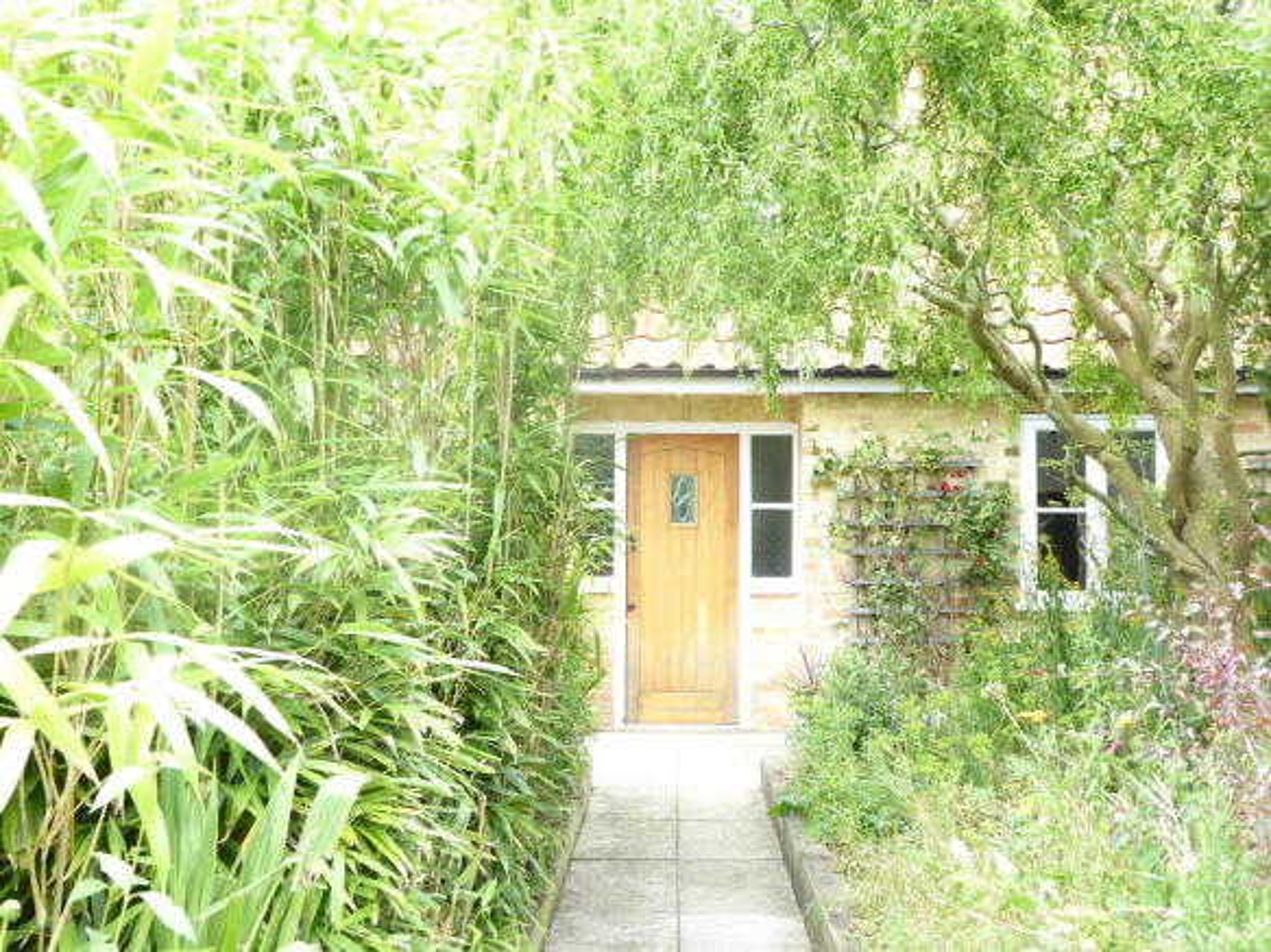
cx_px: 636
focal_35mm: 40
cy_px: 476
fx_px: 1468
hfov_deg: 46.8
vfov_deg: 35.9
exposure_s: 1/60
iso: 200
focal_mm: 7.2
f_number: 3.8
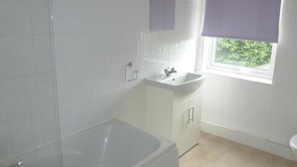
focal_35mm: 31
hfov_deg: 62.3
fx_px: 244
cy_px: 84
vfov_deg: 37.8
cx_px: 171
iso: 100
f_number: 3.3
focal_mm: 4.3
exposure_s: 1/30
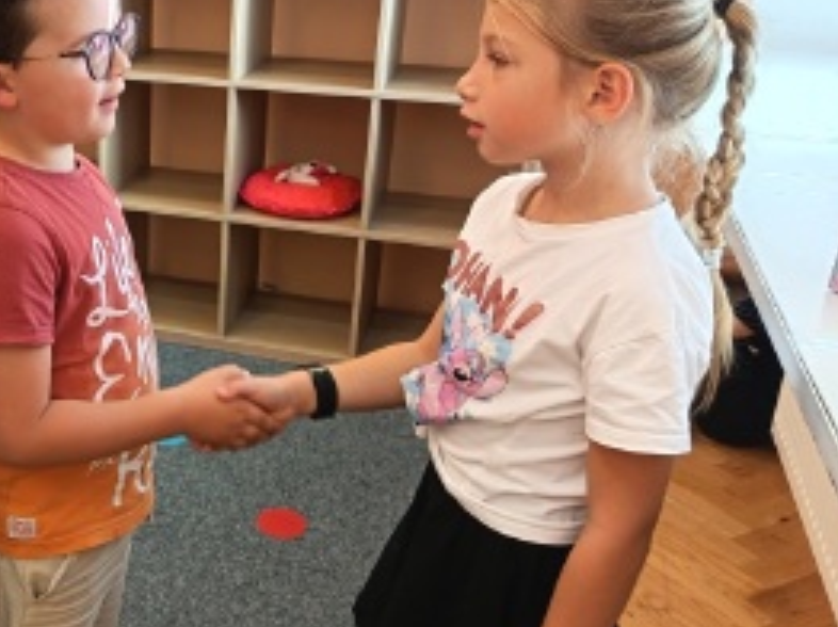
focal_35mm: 44
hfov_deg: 40.6
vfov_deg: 32.7
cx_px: 131
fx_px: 1064
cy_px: 259
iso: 530
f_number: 1.75
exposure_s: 1/50
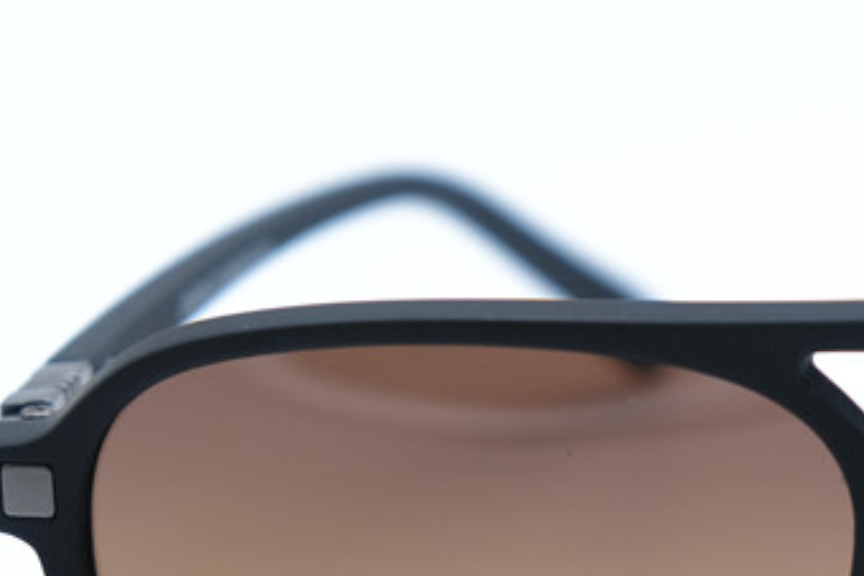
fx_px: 5376
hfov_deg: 9.1
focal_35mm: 224
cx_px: 1030
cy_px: 601
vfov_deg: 6.1
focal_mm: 50.5
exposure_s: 1/160
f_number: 4
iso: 160
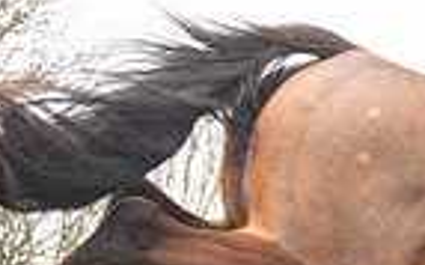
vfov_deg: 9.4
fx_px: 1608
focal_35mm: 139
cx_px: 1016
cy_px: 228
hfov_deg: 12.1
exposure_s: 1/1600
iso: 2000
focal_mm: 20
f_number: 6.3
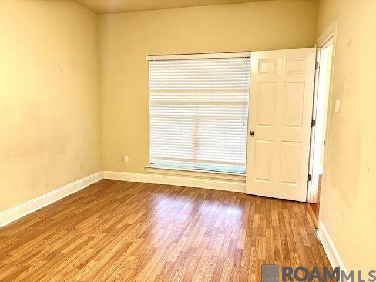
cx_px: 188
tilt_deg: -6.9
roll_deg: -0.8
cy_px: 141
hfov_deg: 71.6
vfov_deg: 56.8
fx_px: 261
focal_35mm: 24
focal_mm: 6.76
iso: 400
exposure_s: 1/60
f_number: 1.78
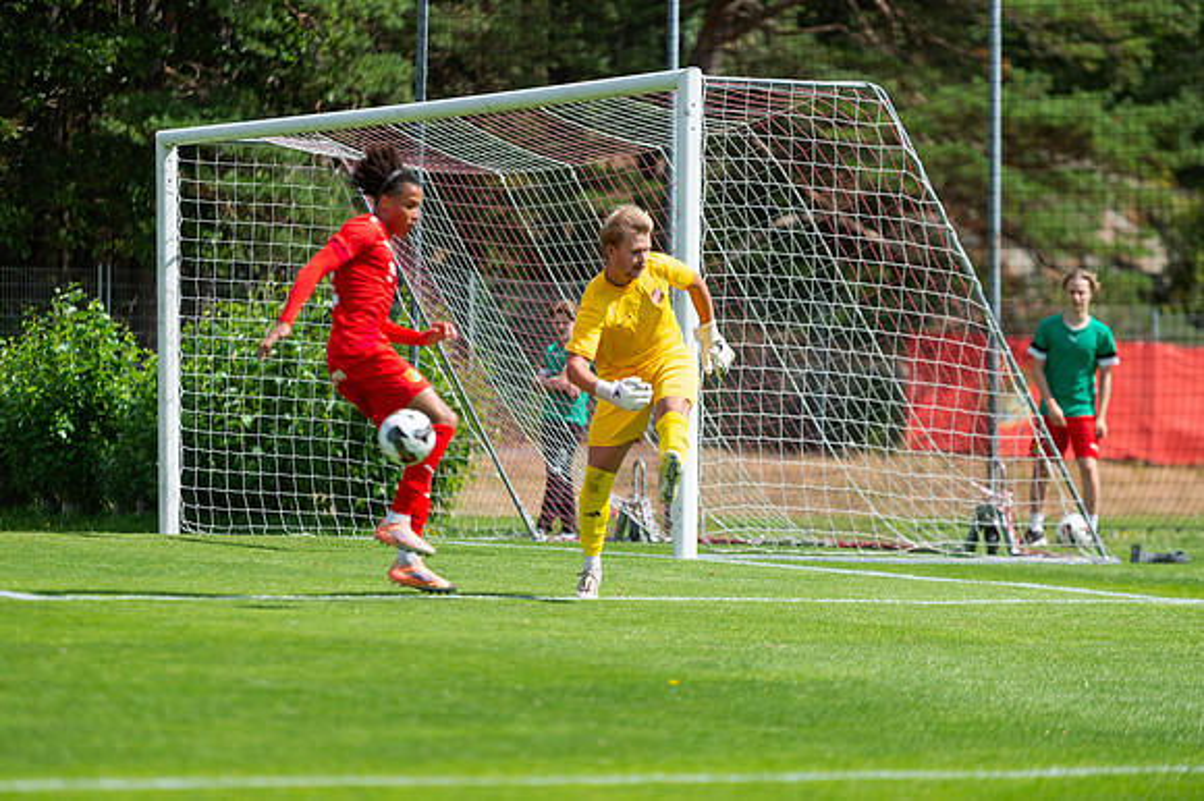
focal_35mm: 203
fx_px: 6772
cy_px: 400
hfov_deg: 10.2
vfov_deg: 6.8
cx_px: 602
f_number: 3.2
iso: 160
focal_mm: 200
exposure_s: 1/2000
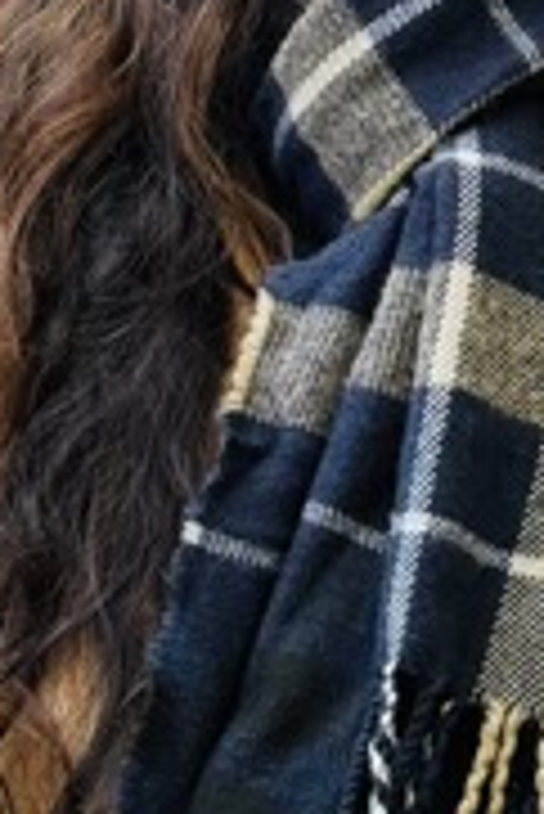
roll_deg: -1.2
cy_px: -202
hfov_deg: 9.7
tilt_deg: -5.9
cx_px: 436
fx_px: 3190
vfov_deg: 14.0
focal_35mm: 141
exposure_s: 1/121
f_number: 1.78
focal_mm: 6.86
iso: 200
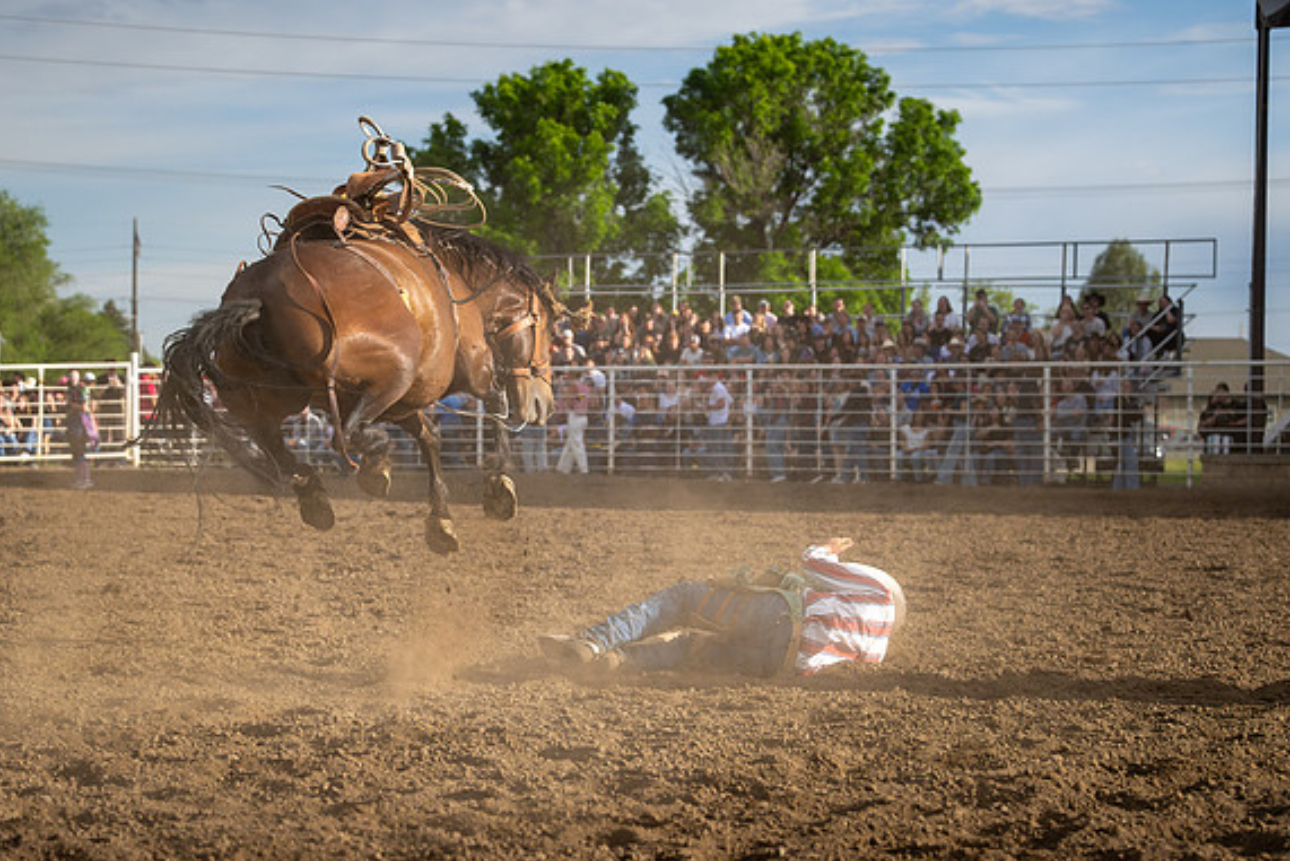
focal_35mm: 89
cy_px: 522
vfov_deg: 15.4
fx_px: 3190
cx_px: 622
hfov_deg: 22.9
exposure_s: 1/10000
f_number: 3.5
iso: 800
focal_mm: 65
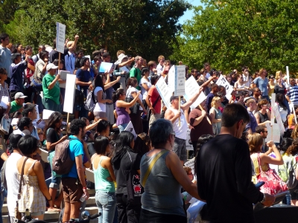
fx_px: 973
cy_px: 112
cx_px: 149
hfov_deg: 17.4
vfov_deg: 13.1
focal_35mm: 113
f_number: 4.6
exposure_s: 1/250
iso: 100
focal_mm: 14.6
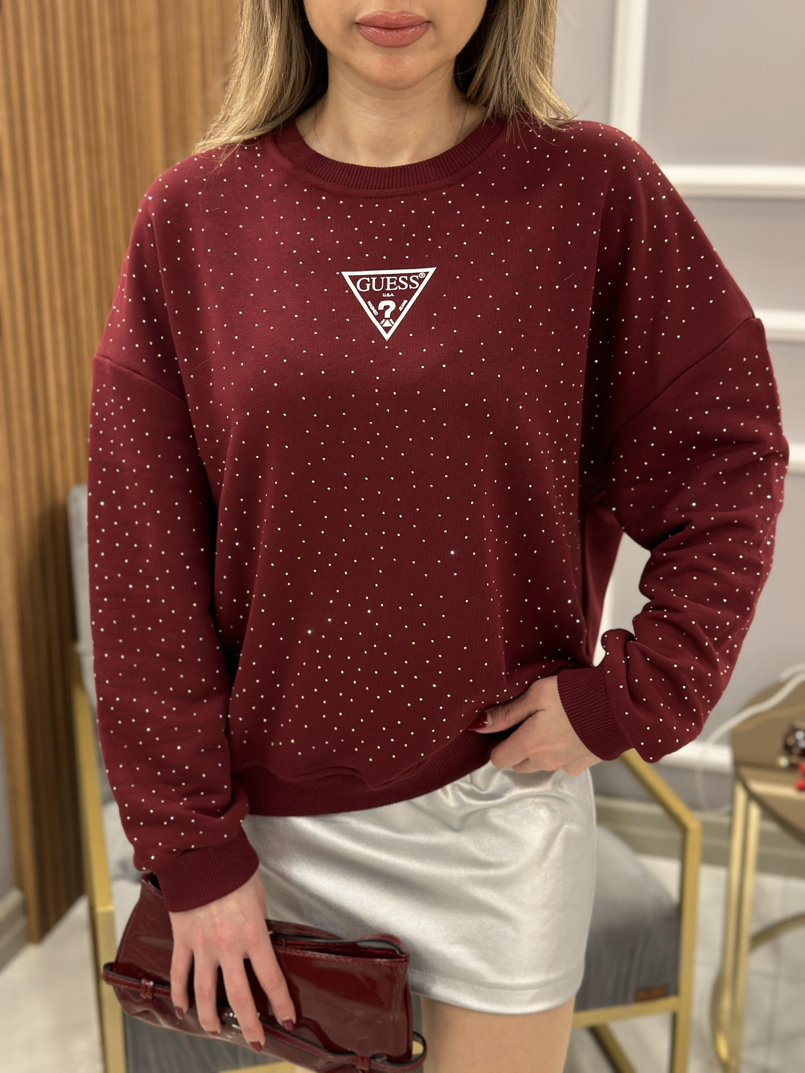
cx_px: 402
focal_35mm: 48
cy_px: 536
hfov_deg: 30.3
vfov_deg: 39.7
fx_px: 1488
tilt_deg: -18.9
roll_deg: -0.7
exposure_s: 1/50
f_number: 1.78
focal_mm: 6.86
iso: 100
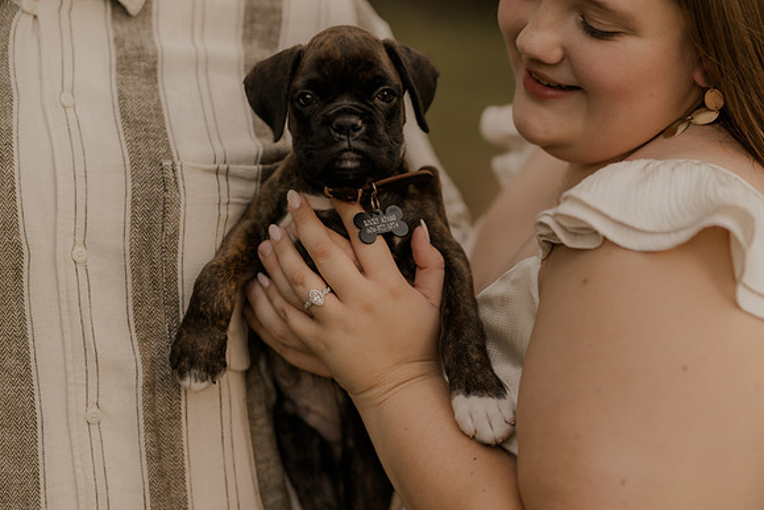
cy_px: 255
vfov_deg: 16.1
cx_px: 382
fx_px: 1804
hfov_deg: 23.9
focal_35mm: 85
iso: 100
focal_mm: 85
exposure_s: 1/200
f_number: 2
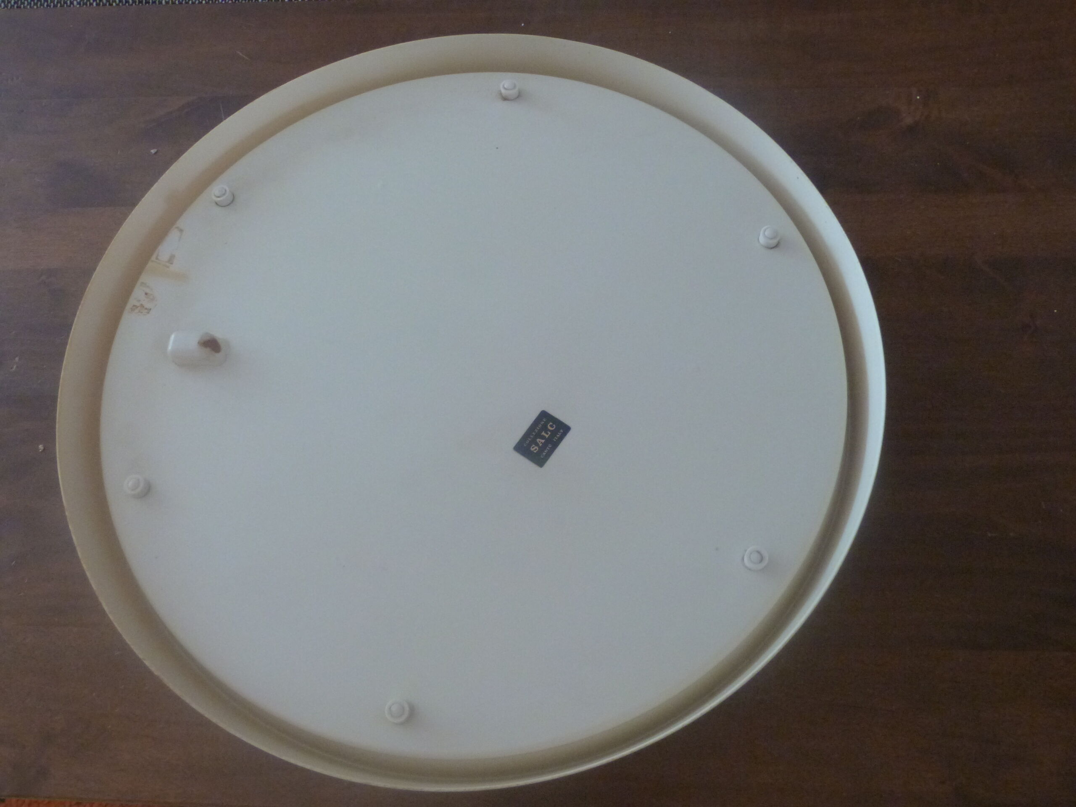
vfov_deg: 46.8
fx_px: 933
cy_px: 404
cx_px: 538
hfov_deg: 60.0
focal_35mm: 30
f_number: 2.9
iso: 400
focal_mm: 5.2
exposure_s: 1/8
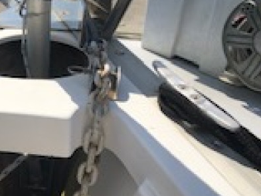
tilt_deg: -34.2
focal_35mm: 57
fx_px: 430
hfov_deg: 31.8
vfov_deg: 25.5
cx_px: 15
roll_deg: -2.9
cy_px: 134
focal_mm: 3.99
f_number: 1.8
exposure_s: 1/3205
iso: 25
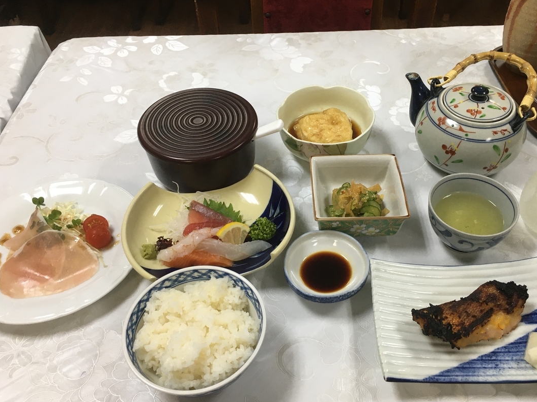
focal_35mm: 33
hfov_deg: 55.2
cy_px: 199
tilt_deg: -45.9
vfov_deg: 42.9
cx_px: 296
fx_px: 512
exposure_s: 1/30
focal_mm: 4.15
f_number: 2.2
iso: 32
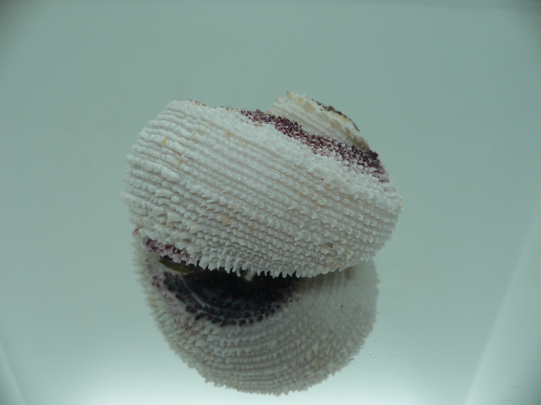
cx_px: 270
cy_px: 202
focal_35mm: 35
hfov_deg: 52.6
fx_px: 547
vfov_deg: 40.7
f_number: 2.8
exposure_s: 1/60
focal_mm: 4.6
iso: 80
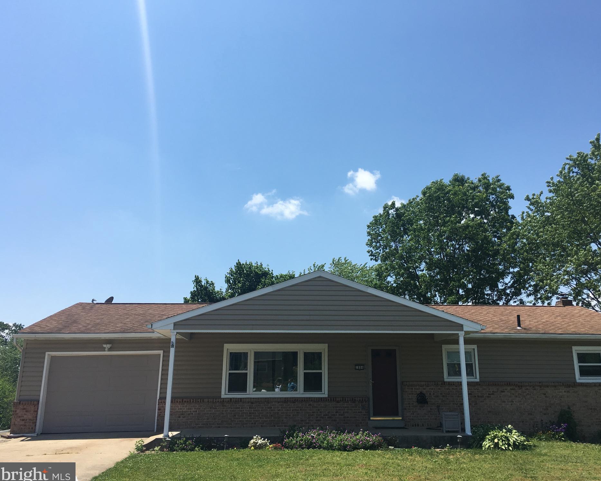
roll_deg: +0.6
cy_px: 242
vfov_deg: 47.1
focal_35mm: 31
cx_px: 324
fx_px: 551
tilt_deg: +15.4
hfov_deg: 57.1
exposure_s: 1/1832
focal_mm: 4.15
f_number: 2.2
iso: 25
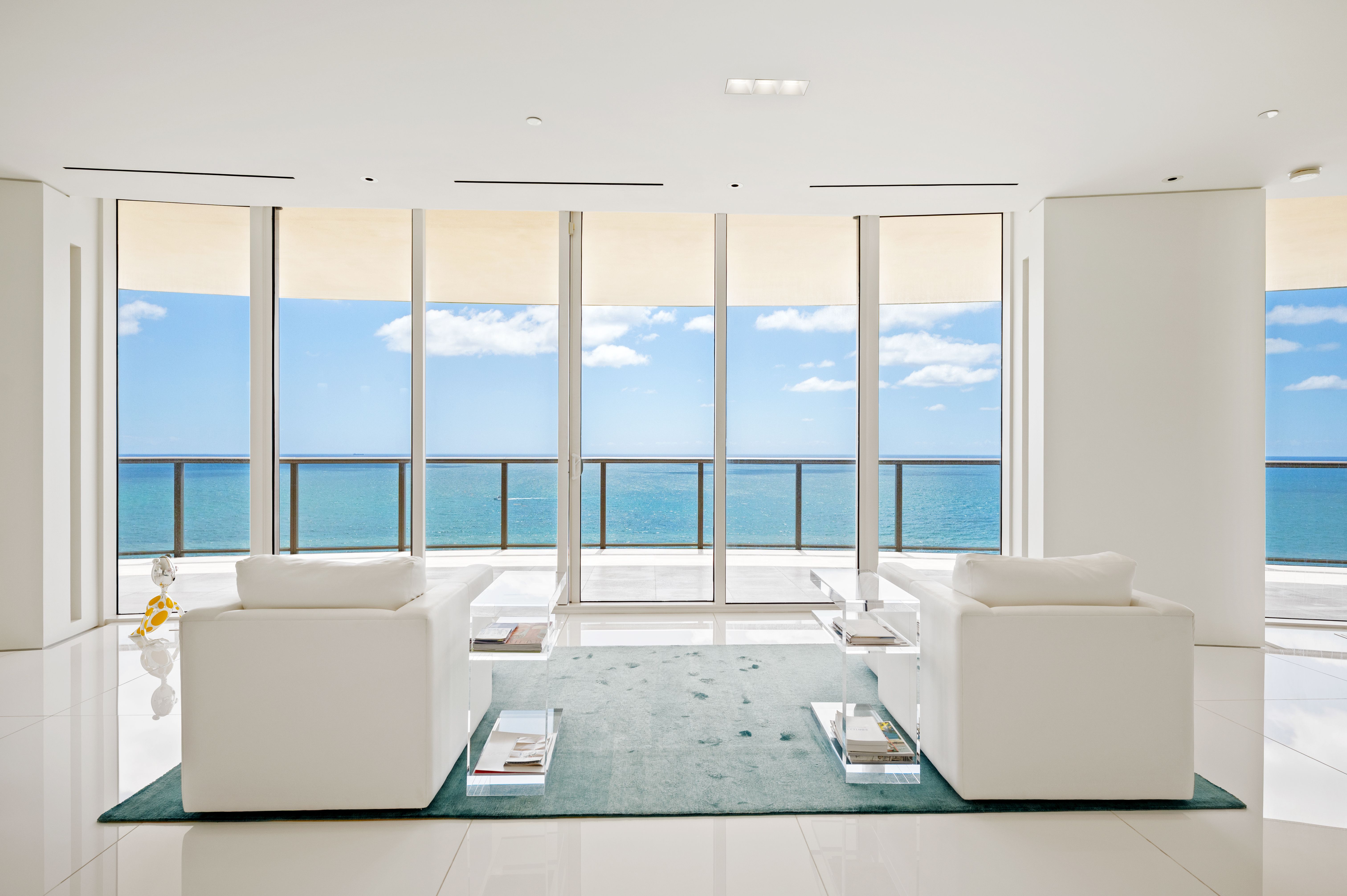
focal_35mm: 18
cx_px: 674
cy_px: 448
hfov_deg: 91.7
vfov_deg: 68.8
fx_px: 654
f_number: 5.6
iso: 200
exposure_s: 1/125
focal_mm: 17.5
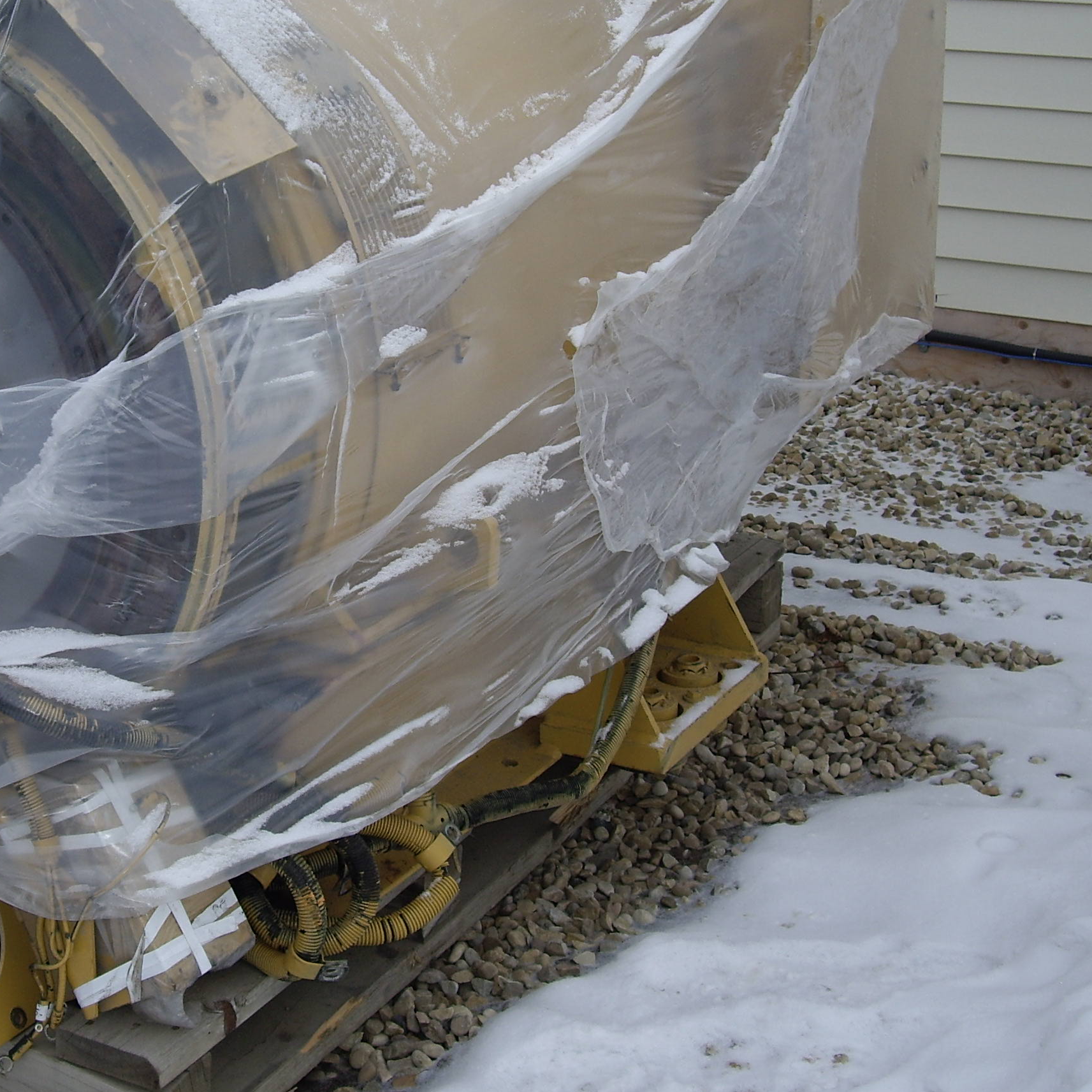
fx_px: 2284
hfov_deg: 26.7
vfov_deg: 26.8
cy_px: 385
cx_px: 329
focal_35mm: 64
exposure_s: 1/500
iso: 50
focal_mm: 7.9
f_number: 2.8
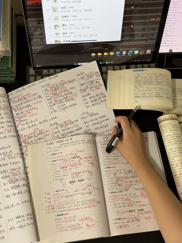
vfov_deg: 39.7
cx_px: 91
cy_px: 122
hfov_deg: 30.3
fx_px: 336
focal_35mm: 48
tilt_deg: -66.0
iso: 80
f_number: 1.78
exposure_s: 1/50
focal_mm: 6.76
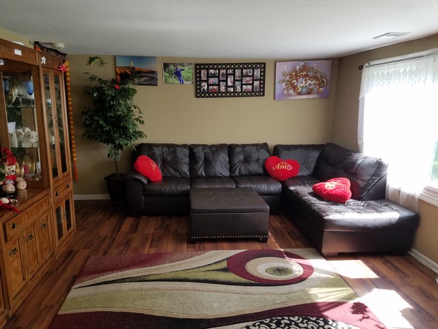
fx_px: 329
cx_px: 219
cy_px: 164
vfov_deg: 53.1
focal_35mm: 26
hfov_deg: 67.3
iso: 80
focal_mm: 4.2
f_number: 1.7
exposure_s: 1/100
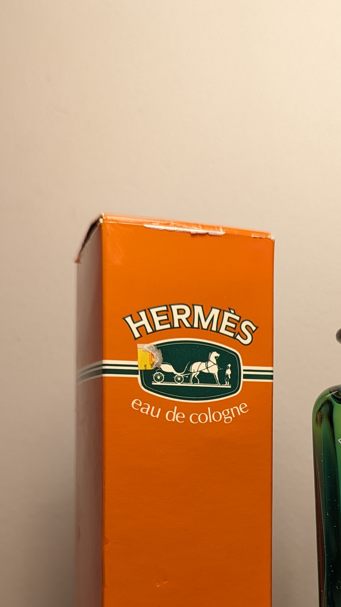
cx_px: 262
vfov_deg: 43.3
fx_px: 739
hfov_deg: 25.6
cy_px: 450
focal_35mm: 46
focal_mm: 6.81
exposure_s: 1/90
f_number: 1.85
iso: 62
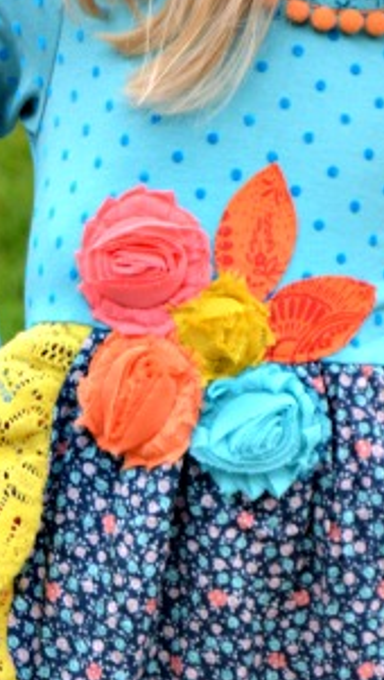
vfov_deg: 8.3
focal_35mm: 259
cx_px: 264
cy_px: 406
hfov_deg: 4.7
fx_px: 4666
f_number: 5.6
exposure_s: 1/60
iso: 400
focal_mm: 55
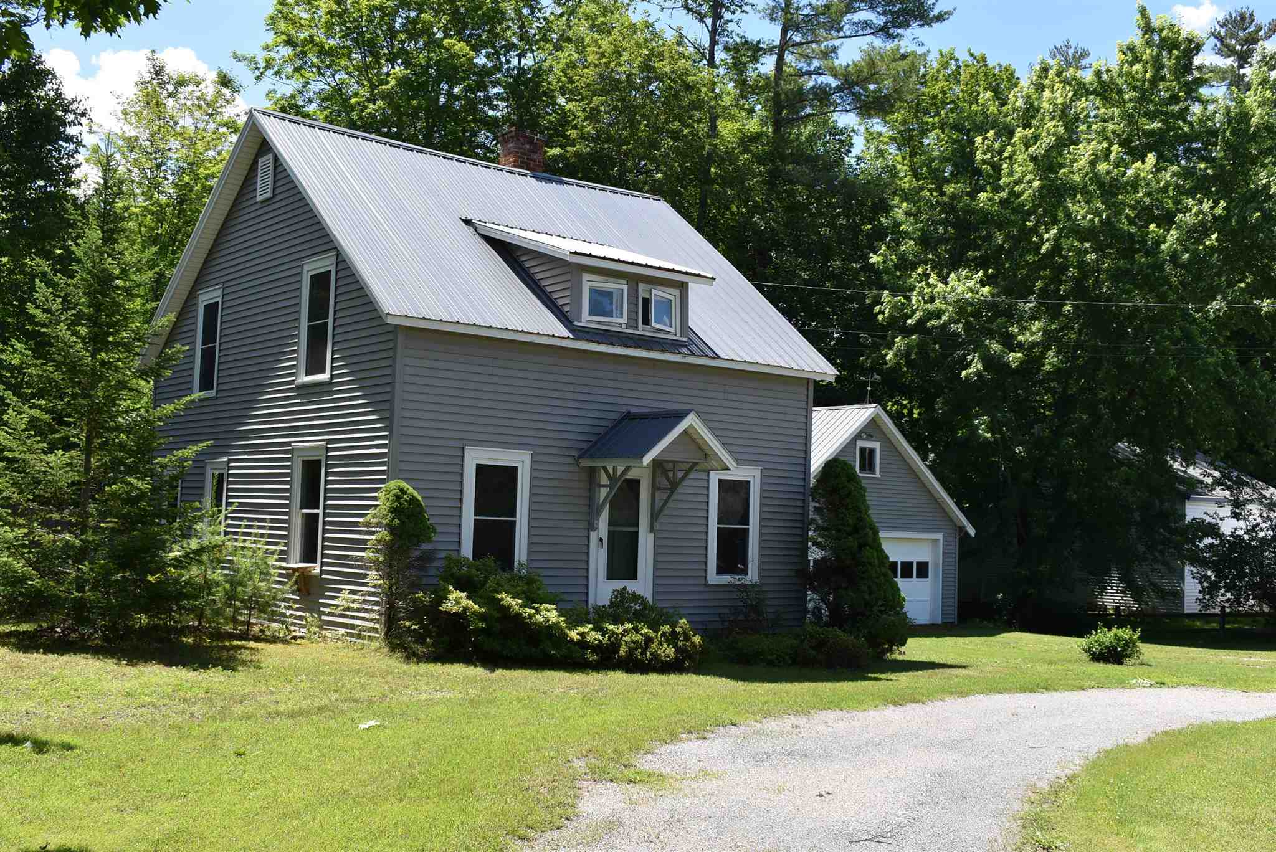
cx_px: 638
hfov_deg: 51.3
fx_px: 1330
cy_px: 426
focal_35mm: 38
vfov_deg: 35.5
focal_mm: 25
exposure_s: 1/250
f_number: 8
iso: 180
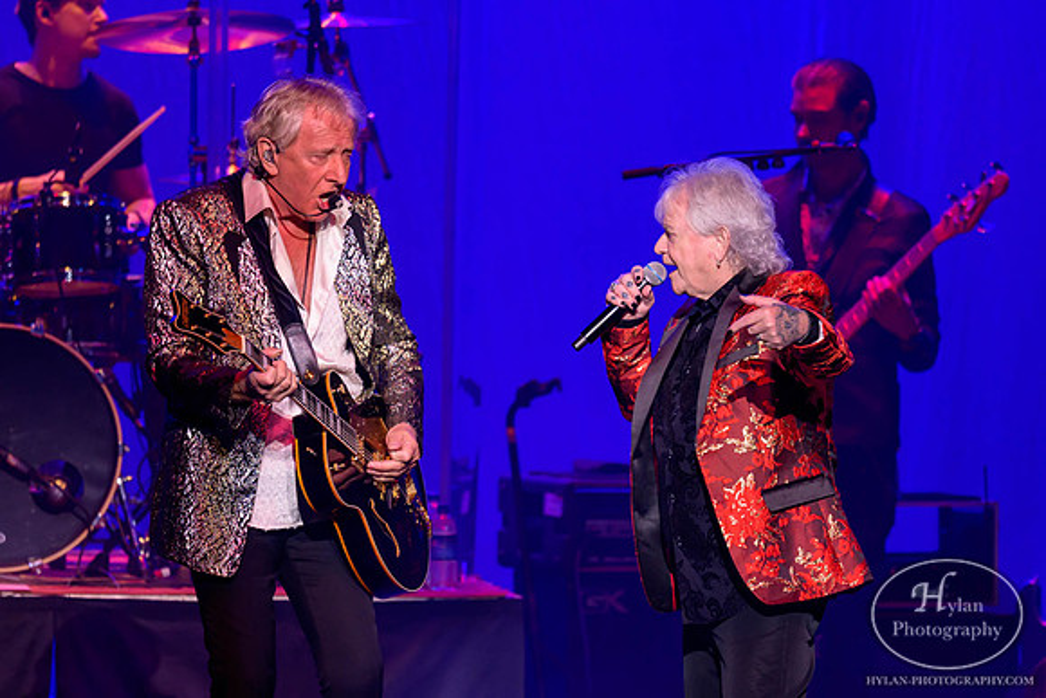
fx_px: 15681
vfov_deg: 2.5
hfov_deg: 3.8
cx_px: 523
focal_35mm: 540
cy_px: 433
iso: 800
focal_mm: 300
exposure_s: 1/200
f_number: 4
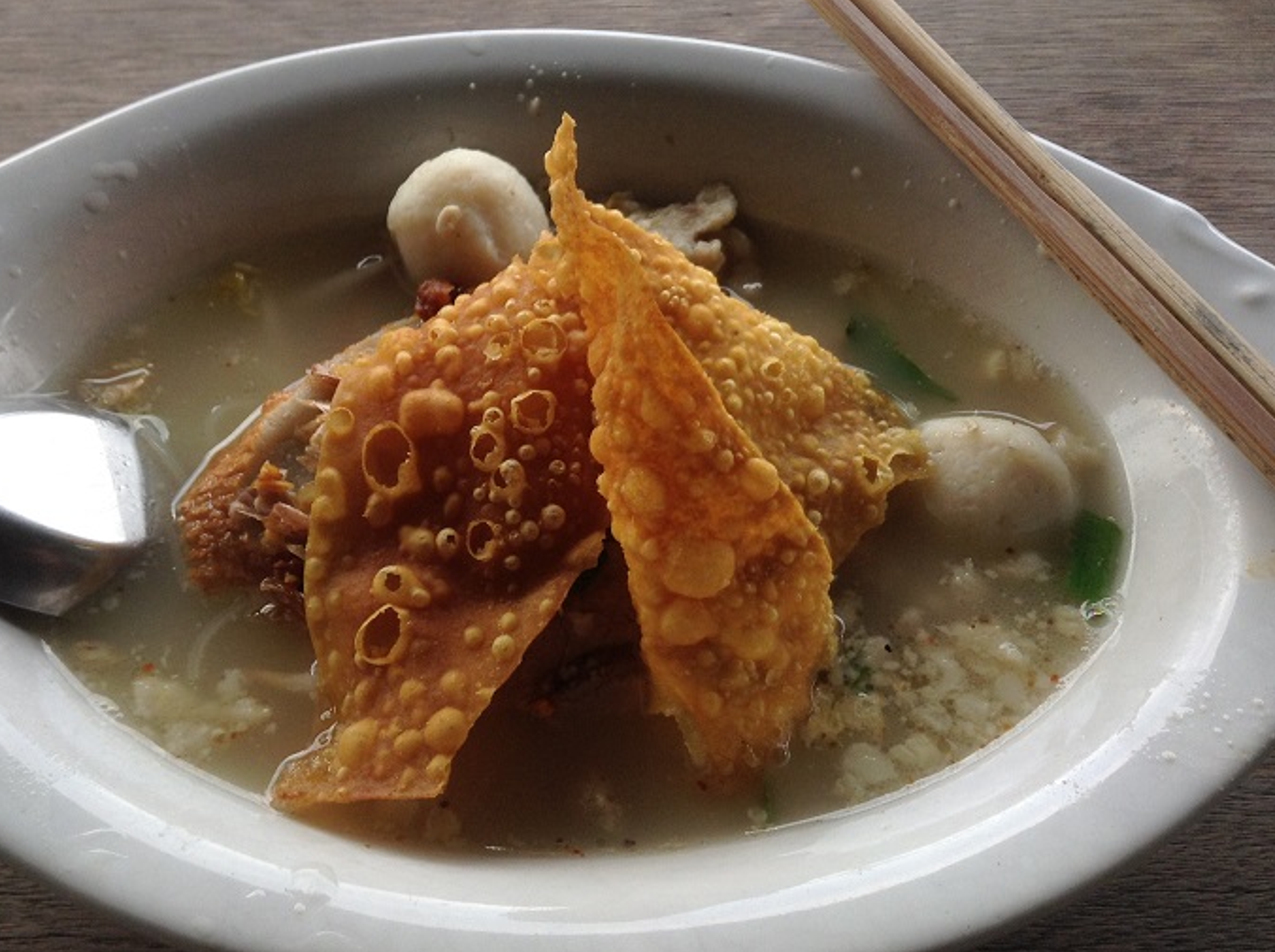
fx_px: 1398
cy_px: 453
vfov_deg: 37.6
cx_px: 562
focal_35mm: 38
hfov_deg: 48.9
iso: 32
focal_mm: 3.3
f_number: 2.4
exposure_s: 1/159
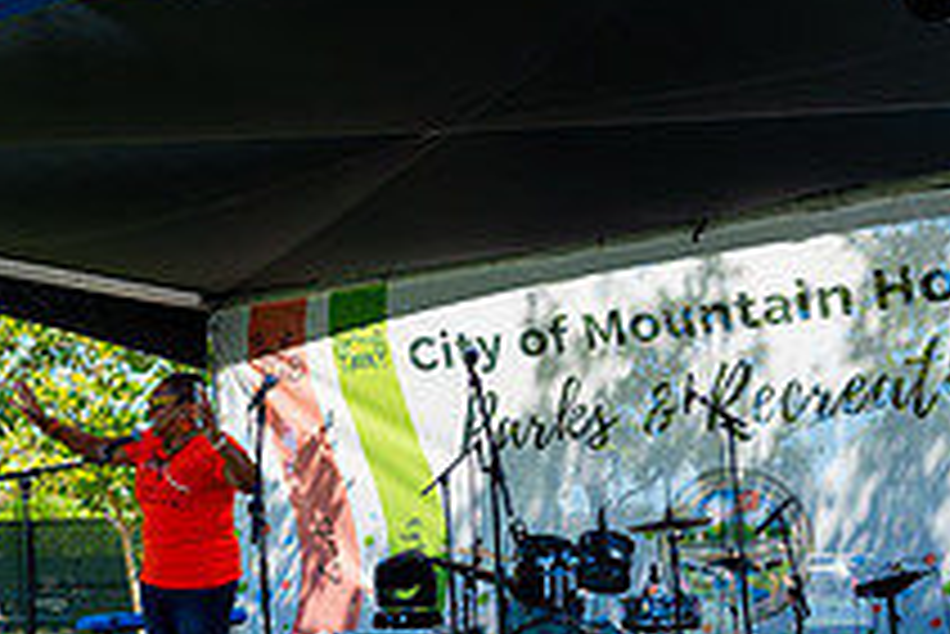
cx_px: 171
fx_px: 1743
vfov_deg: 20.5
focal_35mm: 66
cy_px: 447
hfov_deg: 29.7
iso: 160
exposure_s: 1/1250
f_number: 2.8
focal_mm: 24
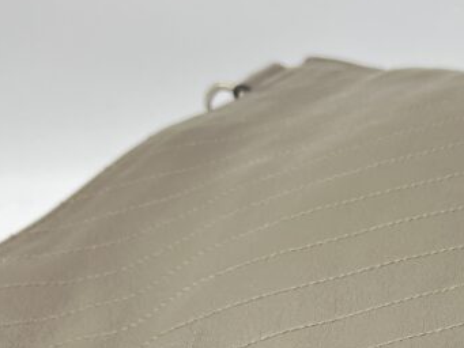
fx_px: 1046
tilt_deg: -45.1
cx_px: 389
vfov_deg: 18.0
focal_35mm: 78
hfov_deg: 24.5
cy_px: 417
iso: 50
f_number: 1.5
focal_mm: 5.7
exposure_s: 1/100
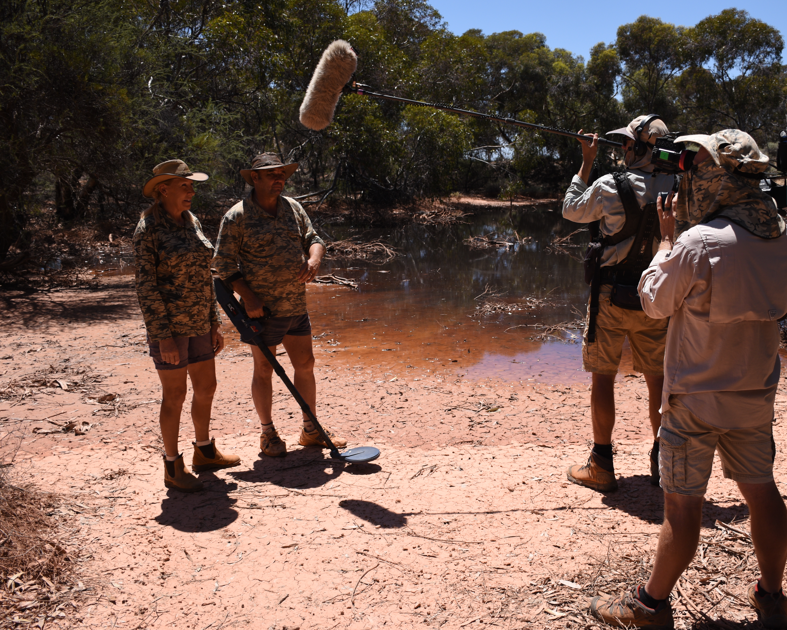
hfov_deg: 52.5
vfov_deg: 43.4
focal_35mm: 34
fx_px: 792
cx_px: 465
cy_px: 316
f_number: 3.5
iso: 100
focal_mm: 20
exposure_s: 1/1250
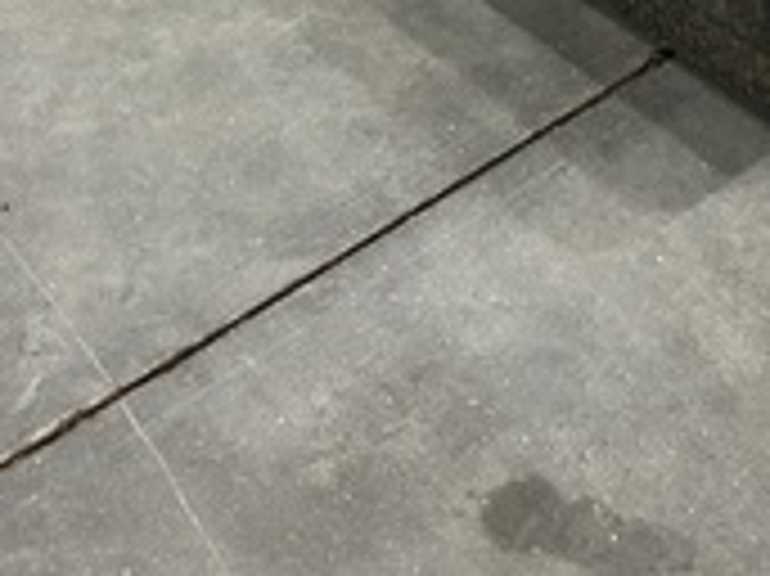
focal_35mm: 73
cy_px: -230
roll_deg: +2.2
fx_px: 1623
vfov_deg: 18.4
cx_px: 540
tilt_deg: -27.7
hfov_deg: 26.5
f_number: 1.5
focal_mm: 5.7
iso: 250
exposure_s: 1/60
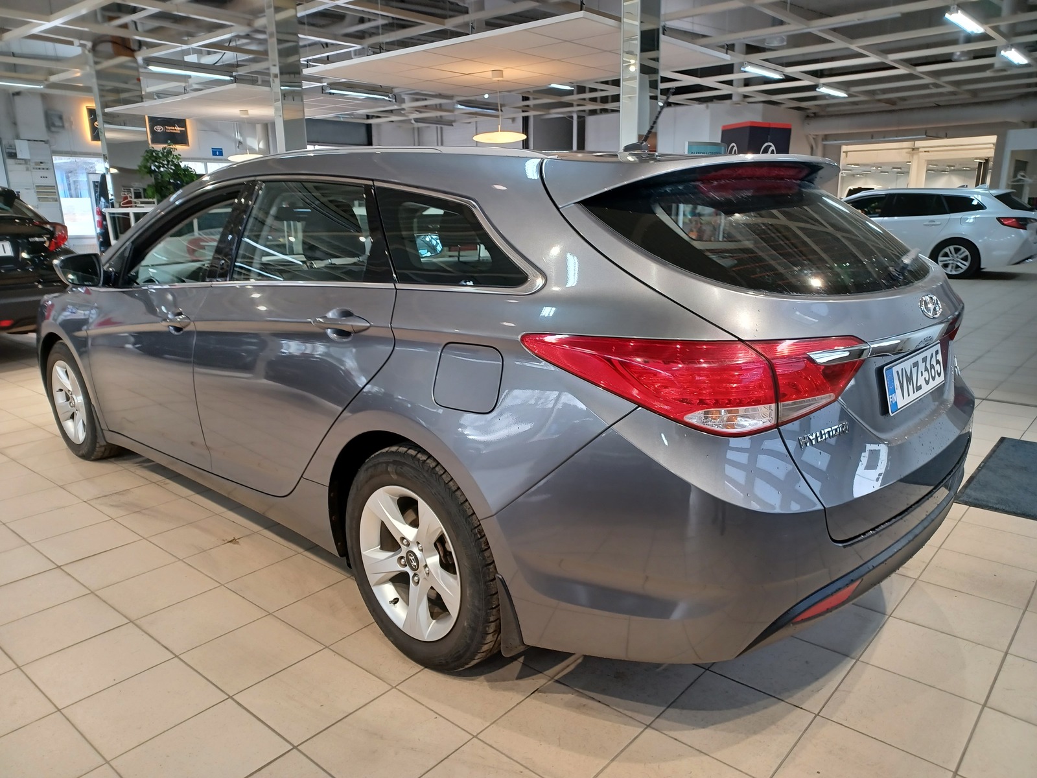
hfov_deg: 69.4
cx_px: 518
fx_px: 749
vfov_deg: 54.9
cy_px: 389
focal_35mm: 25
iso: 125
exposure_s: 1/50
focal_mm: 4.6
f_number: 1.8
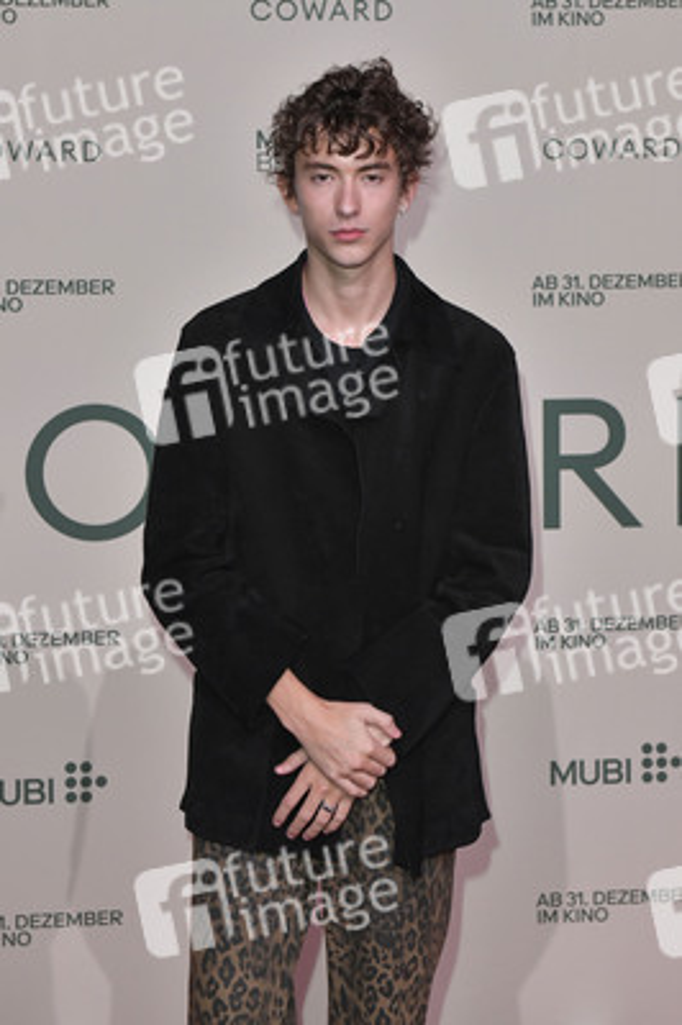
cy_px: 512
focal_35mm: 62
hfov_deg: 21.9
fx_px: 1765
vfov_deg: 32.4
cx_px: 341
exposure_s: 1/250
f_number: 6.3
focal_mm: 62
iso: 2500
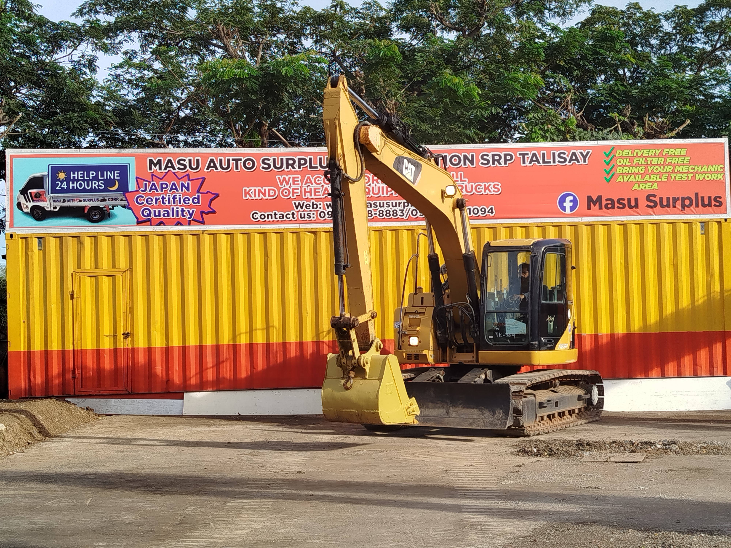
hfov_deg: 34.9
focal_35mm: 55
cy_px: 274
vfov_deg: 26.6
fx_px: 1161
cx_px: 366
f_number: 1.7
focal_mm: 5.31
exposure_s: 1/580
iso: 50
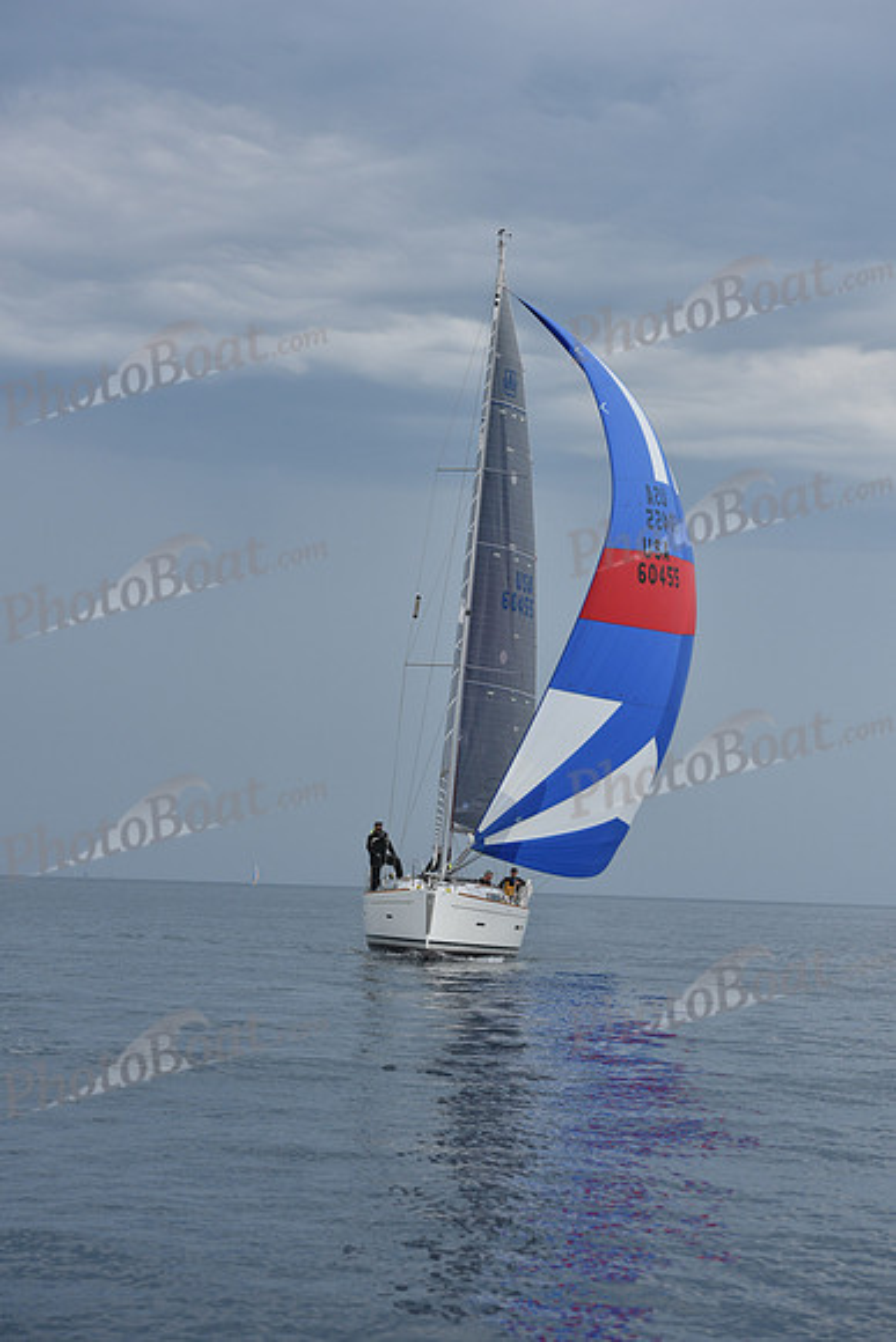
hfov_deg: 14.9
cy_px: 671
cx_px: 448
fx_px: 3432
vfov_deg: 22.1
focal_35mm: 92
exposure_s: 1/800
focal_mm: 92
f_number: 5.6
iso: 250
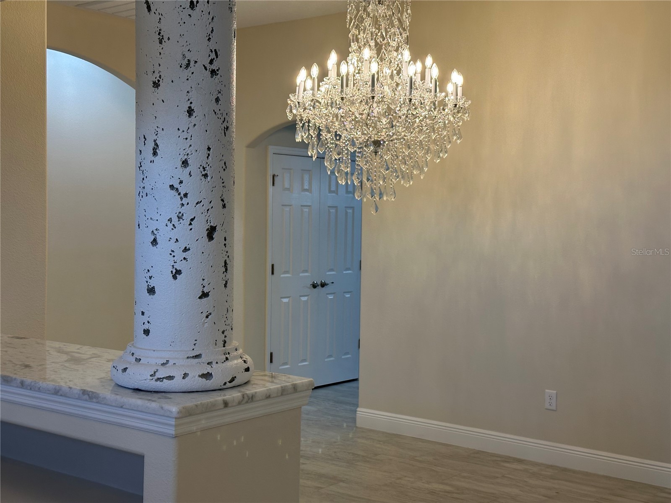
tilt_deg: -2.0
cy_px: 252
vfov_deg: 30.3
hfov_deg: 39.7
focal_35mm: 48
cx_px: 336
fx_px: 930
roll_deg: -0.9
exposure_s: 1/120
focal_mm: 6.86
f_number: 1.78
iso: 64
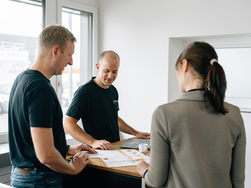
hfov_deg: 41.2
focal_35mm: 46
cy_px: 93
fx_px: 334
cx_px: 125
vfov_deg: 31.5
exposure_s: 1/160
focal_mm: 55
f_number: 4.5
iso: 800
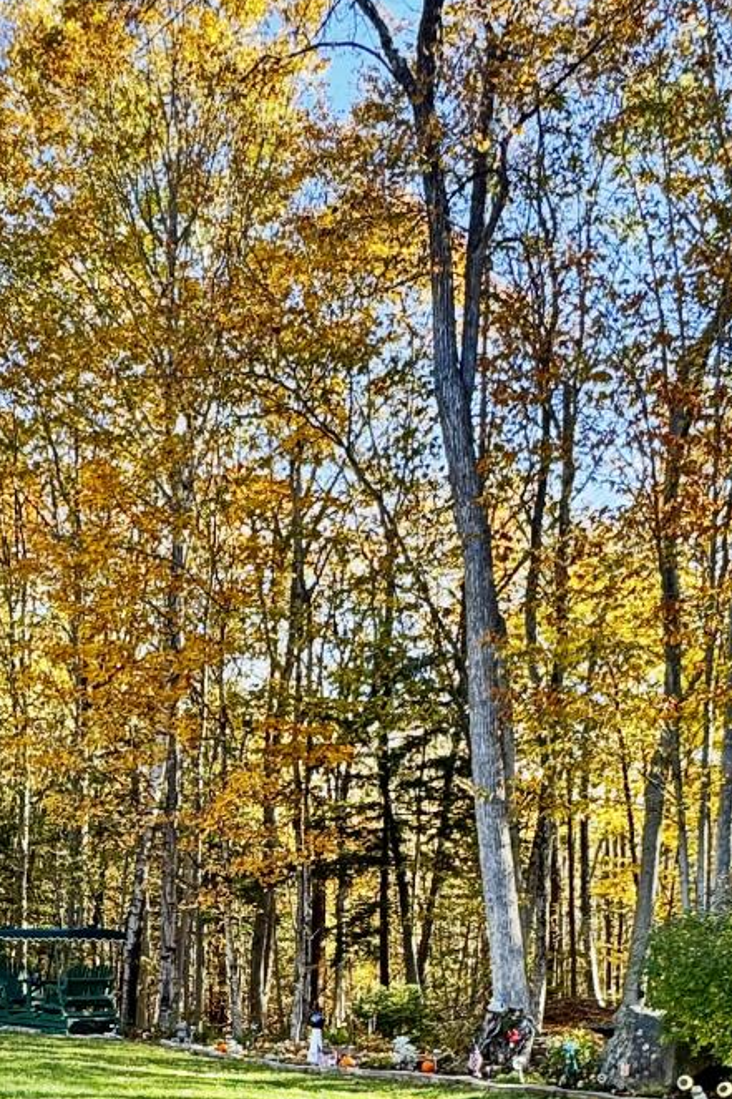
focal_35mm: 44
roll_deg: +0.2
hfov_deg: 30.2
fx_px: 1343
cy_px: 918
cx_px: 222
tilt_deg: +0.5
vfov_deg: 42.0
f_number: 2.2
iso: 40
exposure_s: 1/112
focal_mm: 2.22
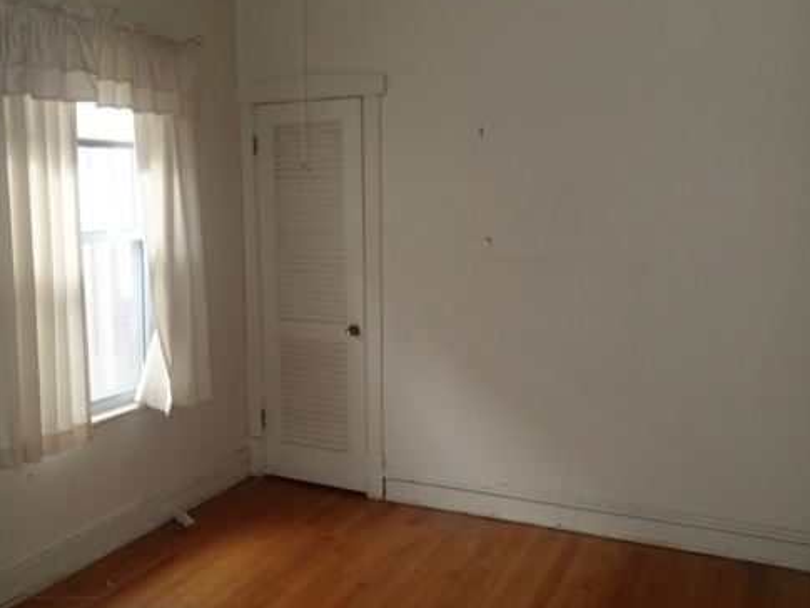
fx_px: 772
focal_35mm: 33
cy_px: 276
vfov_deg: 42.9
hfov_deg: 55.3
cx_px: 387
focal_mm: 4.5
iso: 200
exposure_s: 1/30
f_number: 2
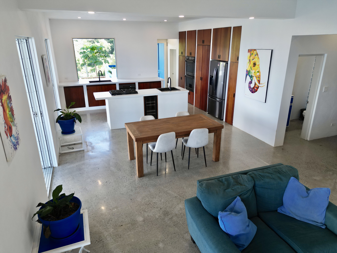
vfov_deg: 56.8
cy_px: 126
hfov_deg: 71.6
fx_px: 234
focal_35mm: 24
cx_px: 168
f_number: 1.7
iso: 100
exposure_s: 1/100
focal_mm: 6.72
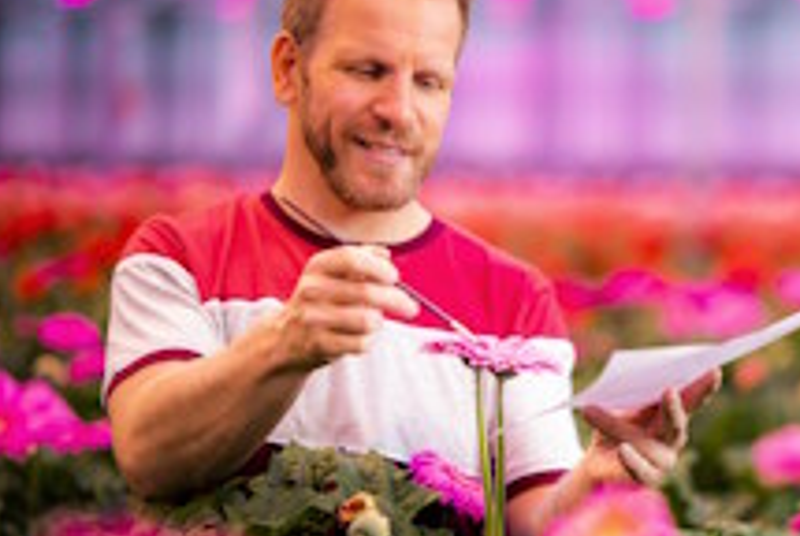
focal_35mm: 158
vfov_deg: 8.7
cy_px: 259
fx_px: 3516
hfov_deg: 12.9
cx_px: 662
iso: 31
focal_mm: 85
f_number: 1.8
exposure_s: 1/250
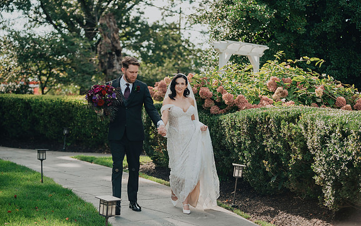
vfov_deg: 18.1
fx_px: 708
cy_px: 109
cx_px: 181
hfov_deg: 28.6
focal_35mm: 72
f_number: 2.8
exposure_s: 1/4000
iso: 800
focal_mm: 70
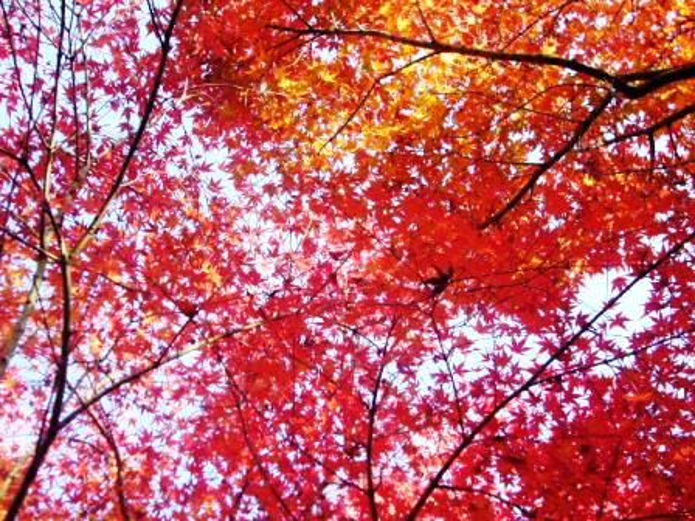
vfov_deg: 25.2
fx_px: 1164
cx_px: 348
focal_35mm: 58
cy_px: 260
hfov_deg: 33.2
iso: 80
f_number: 3.3
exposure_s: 1/80
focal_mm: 6.9
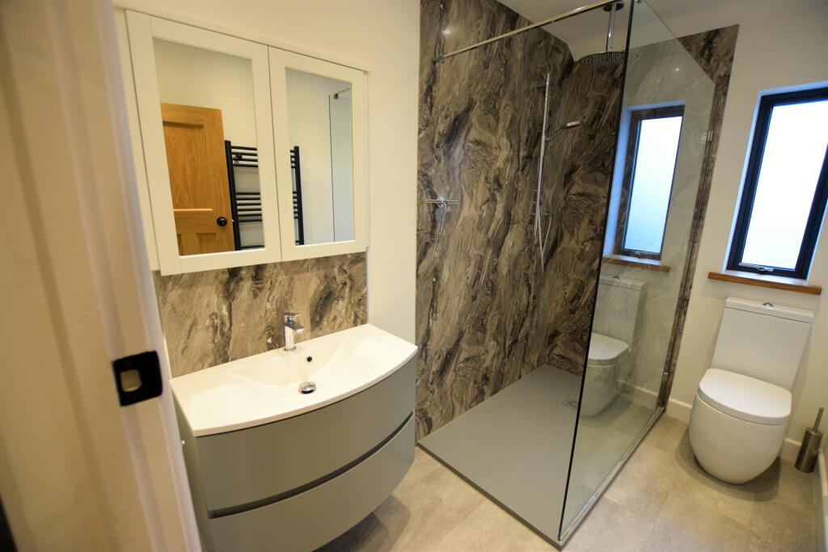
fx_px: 345
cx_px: 414
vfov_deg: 77.3
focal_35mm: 15
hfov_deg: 100.4
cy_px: 276
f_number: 4
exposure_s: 1/60
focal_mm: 10
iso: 640
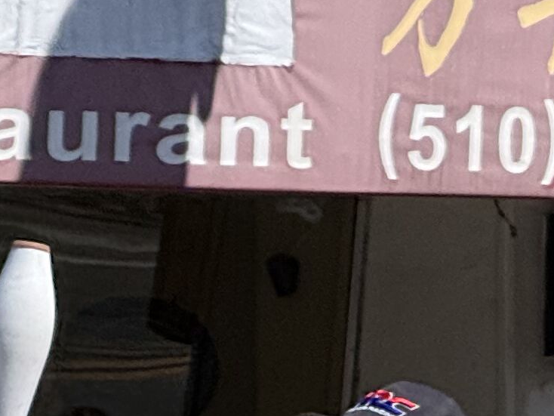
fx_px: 10550
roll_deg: -0.6
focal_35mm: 659
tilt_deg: -1.4
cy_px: 1017
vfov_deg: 2.2
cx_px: 118
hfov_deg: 3.0
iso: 50
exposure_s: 1/1096
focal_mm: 15.66
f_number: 2.8
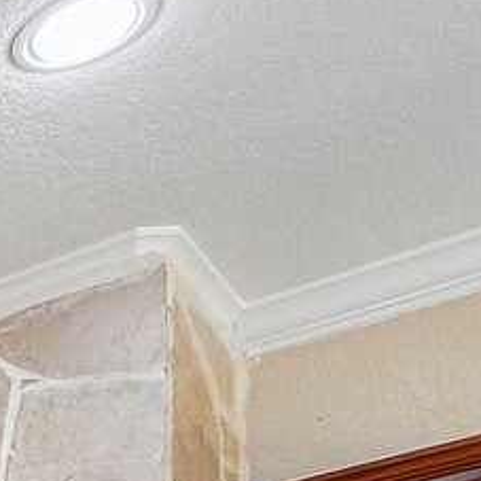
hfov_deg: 11.8
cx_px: -869
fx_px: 1525
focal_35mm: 97
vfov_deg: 13.6
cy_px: 1115
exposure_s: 1/10
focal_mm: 16
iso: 400
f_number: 8
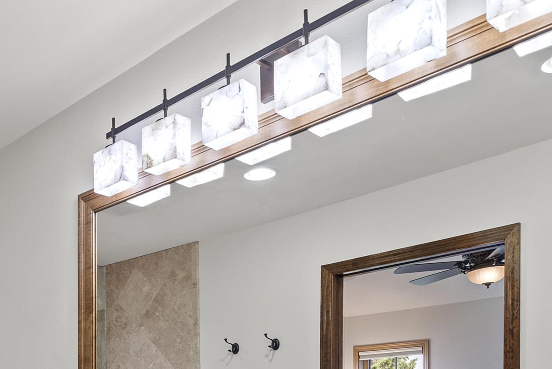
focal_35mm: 39
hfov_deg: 45.4
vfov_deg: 29.4
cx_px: 67
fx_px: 598
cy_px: 443
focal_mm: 16
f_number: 7.1
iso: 320
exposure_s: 1/8
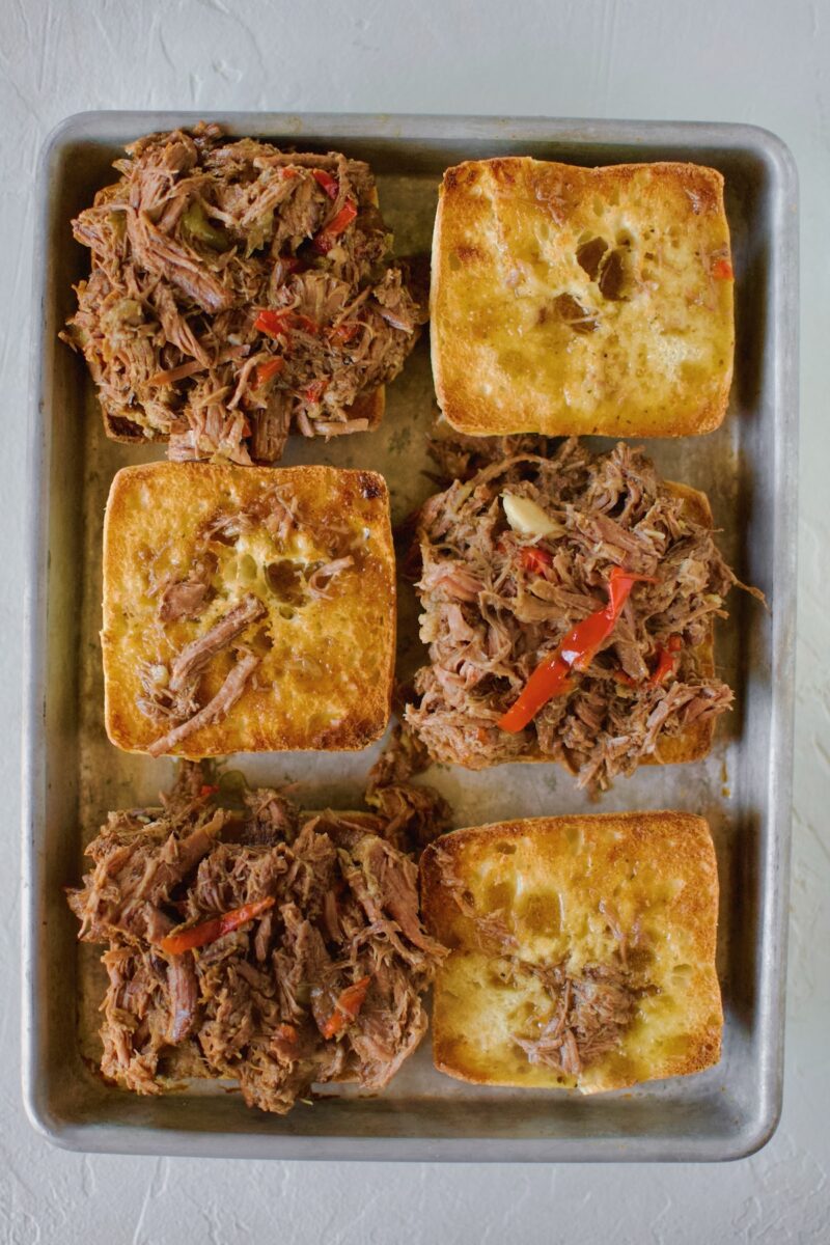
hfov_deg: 26.0
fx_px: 1798
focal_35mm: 52
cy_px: 622
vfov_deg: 38.2
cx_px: 415
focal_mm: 35
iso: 1000
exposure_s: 1/400
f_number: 2.2
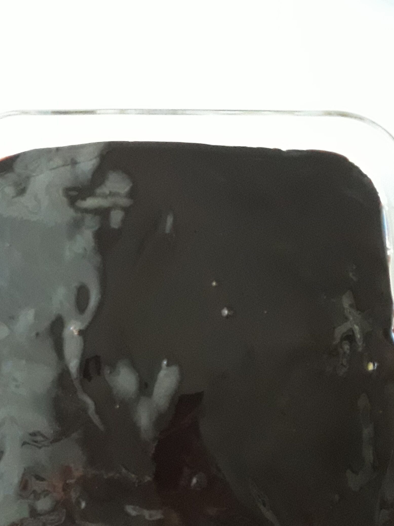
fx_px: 562
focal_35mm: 37
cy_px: 308
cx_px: 174
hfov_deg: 38.6
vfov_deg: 49.9
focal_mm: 2.2
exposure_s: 1/20
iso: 640
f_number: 1.9
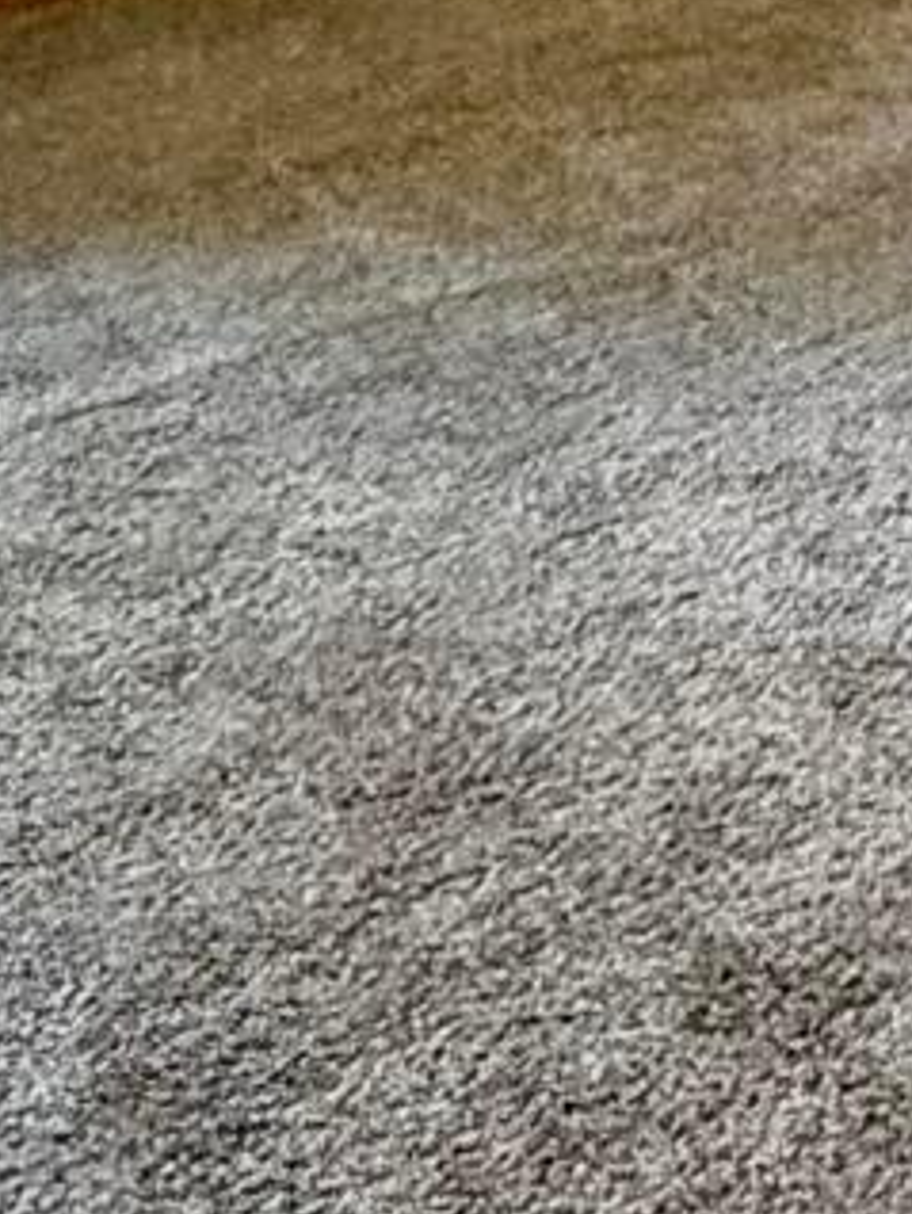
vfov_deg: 19.4
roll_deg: +0.3
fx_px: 3087
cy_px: -607
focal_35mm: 88
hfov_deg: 14.5
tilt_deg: -6.7
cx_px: 1713
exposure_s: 1/60
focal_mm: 2.22
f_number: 2.2
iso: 400
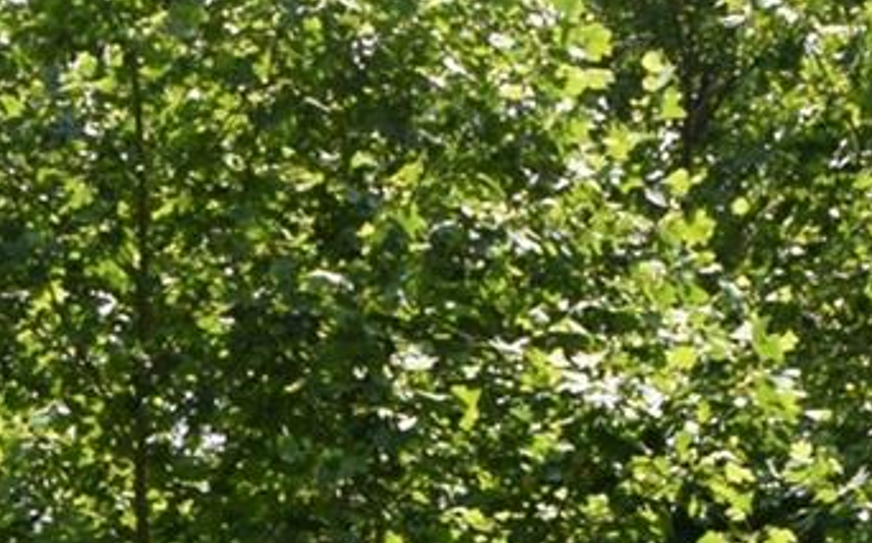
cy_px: 1646
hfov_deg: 12.3
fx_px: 3917
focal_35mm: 165
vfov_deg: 7.1
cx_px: -296
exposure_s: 1/250
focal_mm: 18
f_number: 8
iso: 250
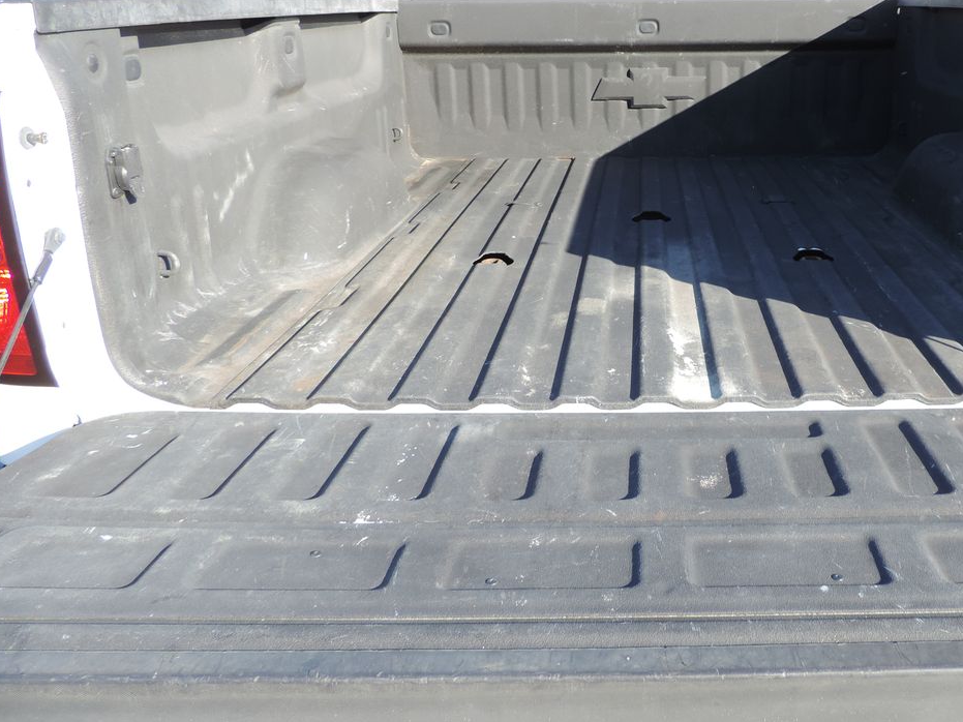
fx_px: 918
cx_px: 651
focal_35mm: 33
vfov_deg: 42.7
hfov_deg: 54.1
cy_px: 277
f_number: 3
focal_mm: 4.3
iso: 80
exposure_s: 1/250
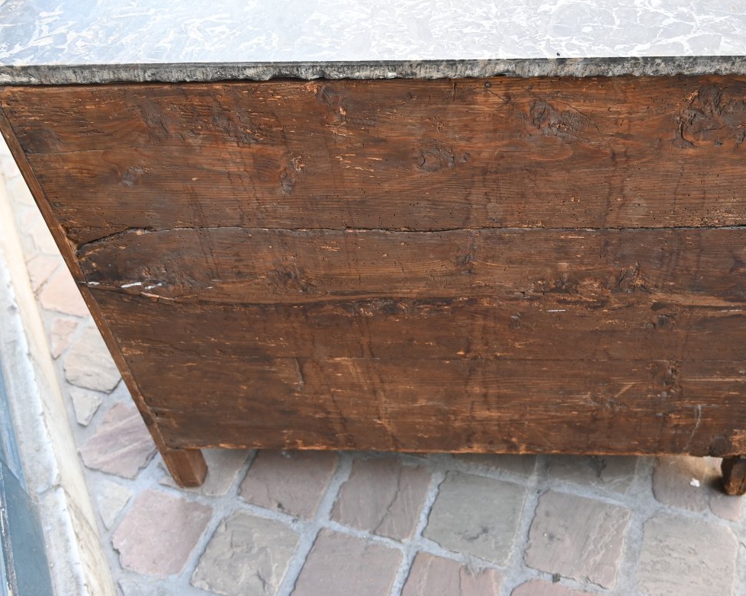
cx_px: 423
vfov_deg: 38.3
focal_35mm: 39
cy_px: 298
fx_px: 858
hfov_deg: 46.9
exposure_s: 1/125
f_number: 3.8
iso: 400
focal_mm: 22.5
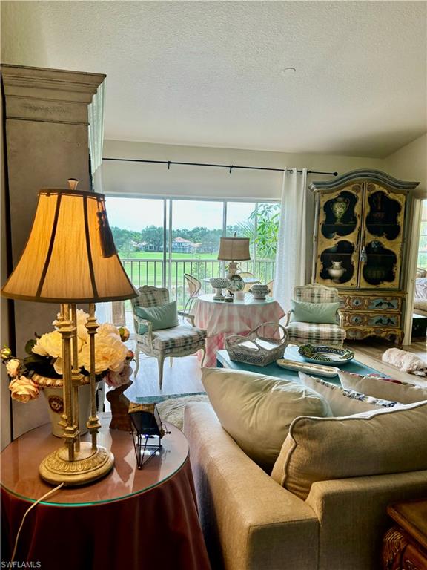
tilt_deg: -6.6
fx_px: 428
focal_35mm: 26
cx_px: 214
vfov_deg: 67.3
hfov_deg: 53.1
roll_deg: -1.7
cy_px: 285
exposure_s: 1/120
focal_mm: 5.96
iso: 40
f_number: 1.6
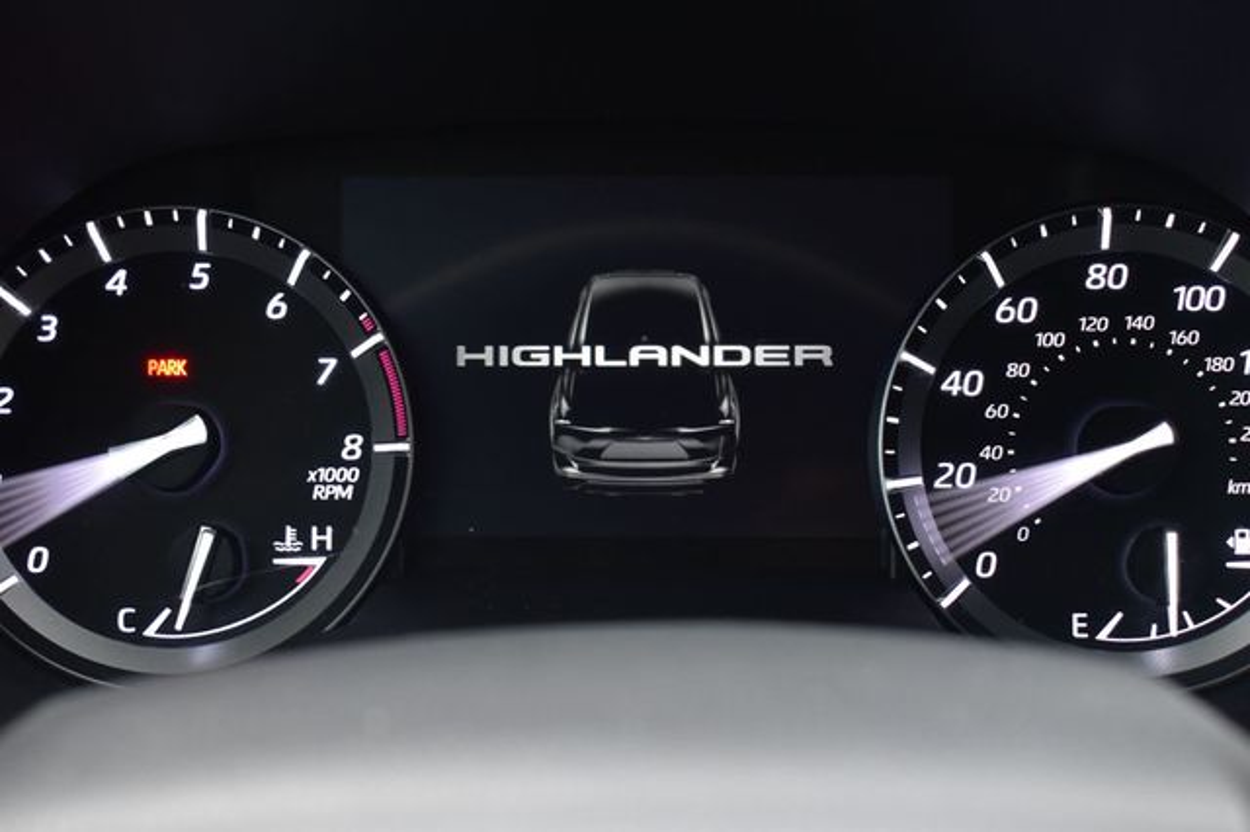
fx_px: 1978
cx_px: 625
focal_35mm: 57
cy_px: 416
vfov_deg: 23.8
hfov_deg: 35.1
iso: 1250
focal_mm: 38
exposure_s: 1/15
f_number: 6.3
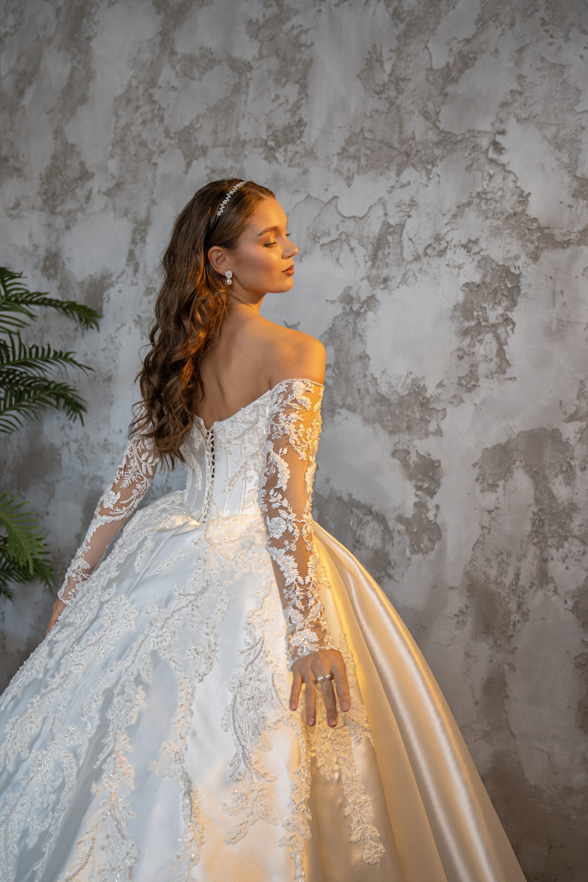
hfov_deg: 42.3
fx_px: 759
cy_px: 441
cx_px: 294
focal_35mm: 31
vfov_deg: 60.3
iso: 400
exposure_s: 1/250
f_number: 4
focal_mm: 31
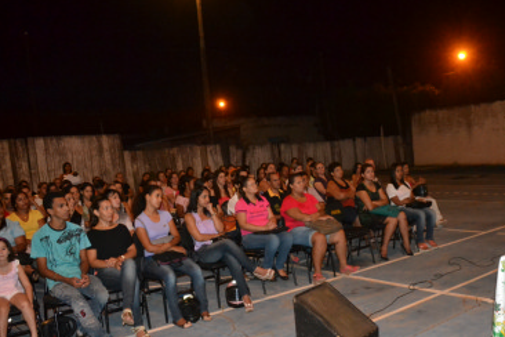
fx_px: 575
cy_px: 200
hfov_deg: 46.6
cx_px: 341
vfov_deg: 32.5
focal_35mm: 41
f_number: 3.5
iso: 3200
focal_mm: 20
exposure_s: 1/60
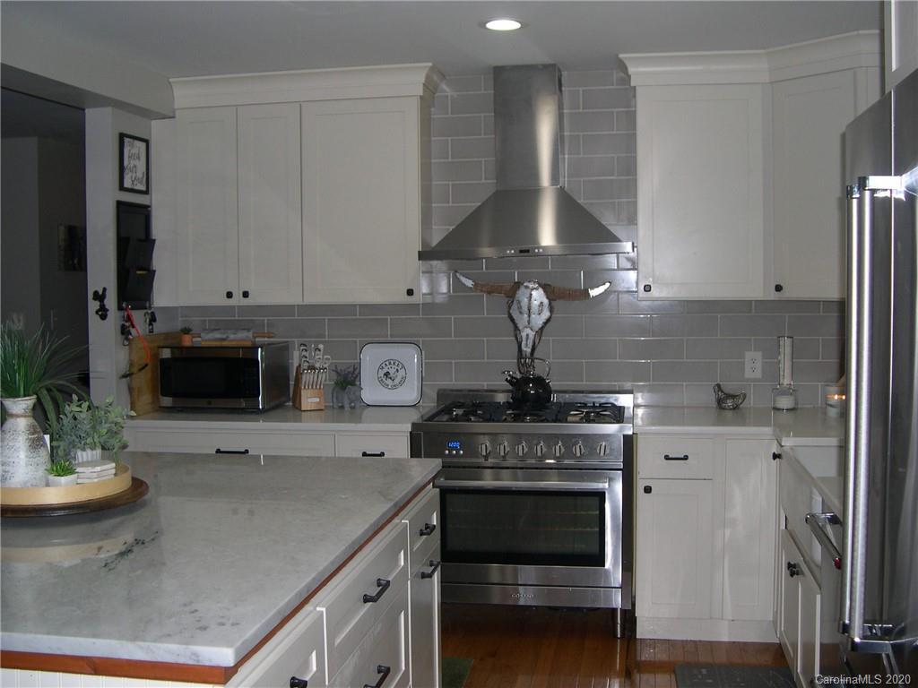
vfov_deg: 37.7
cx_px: 459
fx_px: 1008
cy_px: 344
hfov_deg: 49.0
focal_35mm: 38
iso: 100
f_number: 2.8
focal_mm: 8
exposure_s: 1/60
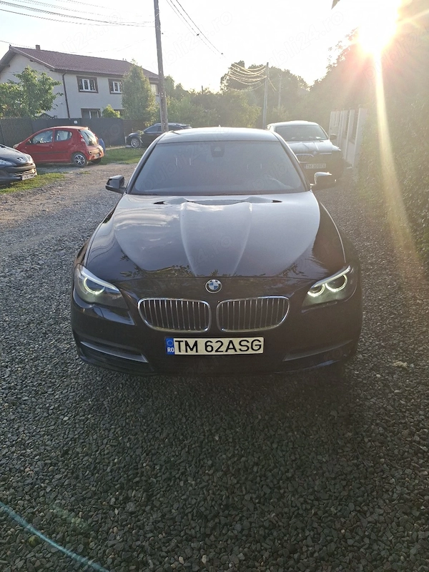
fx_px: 380
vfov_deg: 73.9
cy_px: 286
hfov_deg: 58.9
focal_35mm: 23
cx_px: 214
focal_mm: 5.54
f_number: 1.8
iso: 50
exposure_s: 1/667
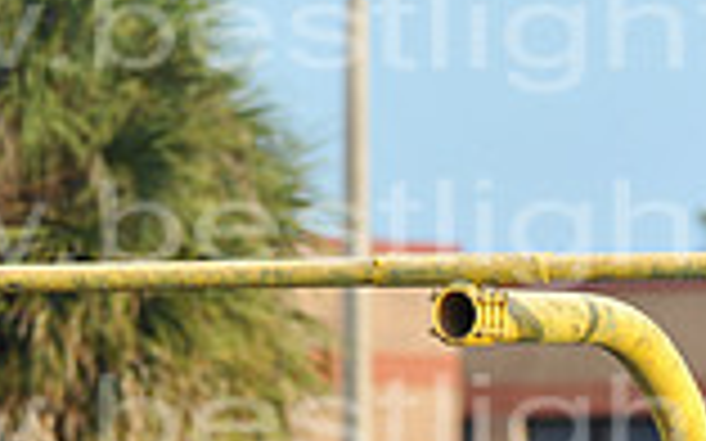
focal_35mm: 1130
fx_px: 21734
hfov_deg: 1.9
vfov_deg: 1.2
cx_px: 697
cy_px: 724
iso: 400
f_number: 4
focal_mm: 300
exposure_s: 1/800
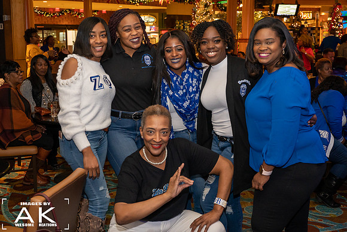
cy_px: 116
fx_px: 405
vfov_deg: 31.9
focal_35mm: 42
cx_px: 174
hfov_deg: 46.4
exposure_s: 1/100
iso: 1600
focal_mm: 28
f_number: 3.5
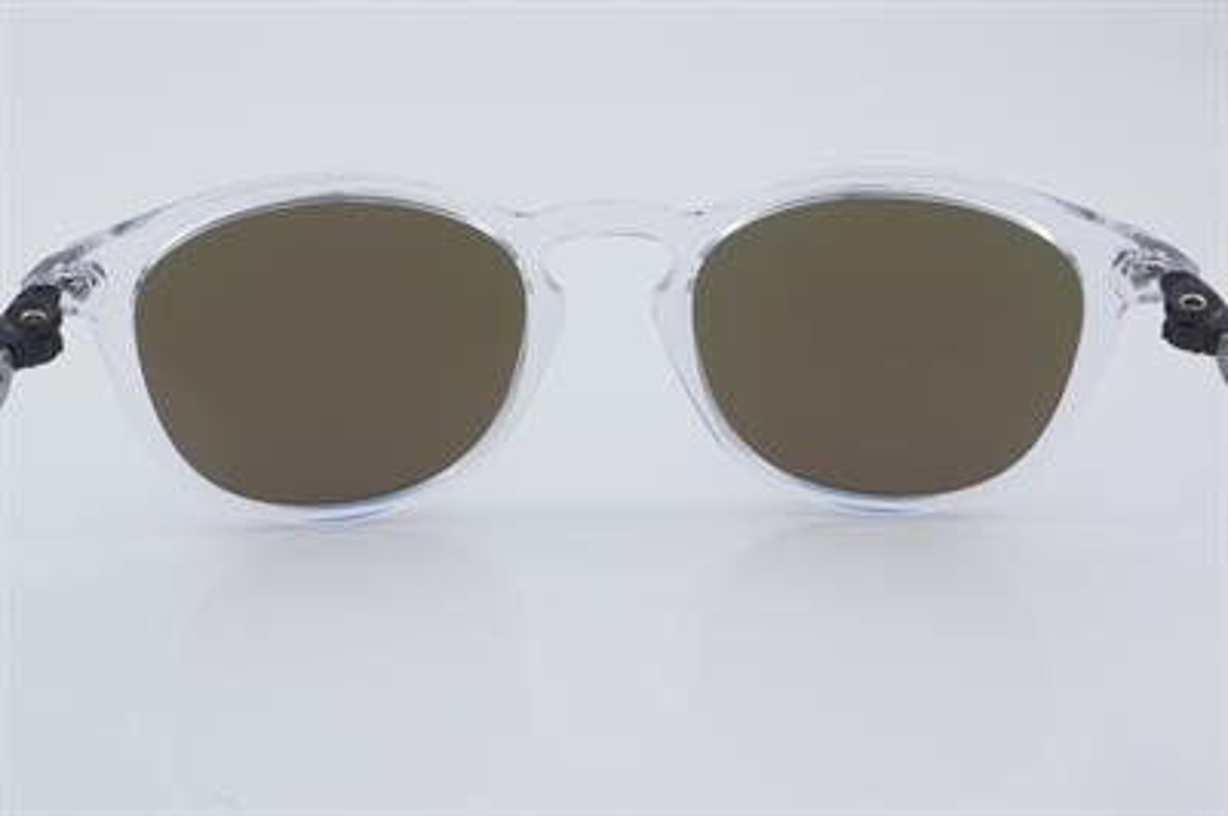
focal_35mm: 75
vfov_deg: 18.2
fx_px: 2556
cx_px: 614
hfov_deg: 27.0
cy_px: 408
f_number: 32
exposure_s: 1/4
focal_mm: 50
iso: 100
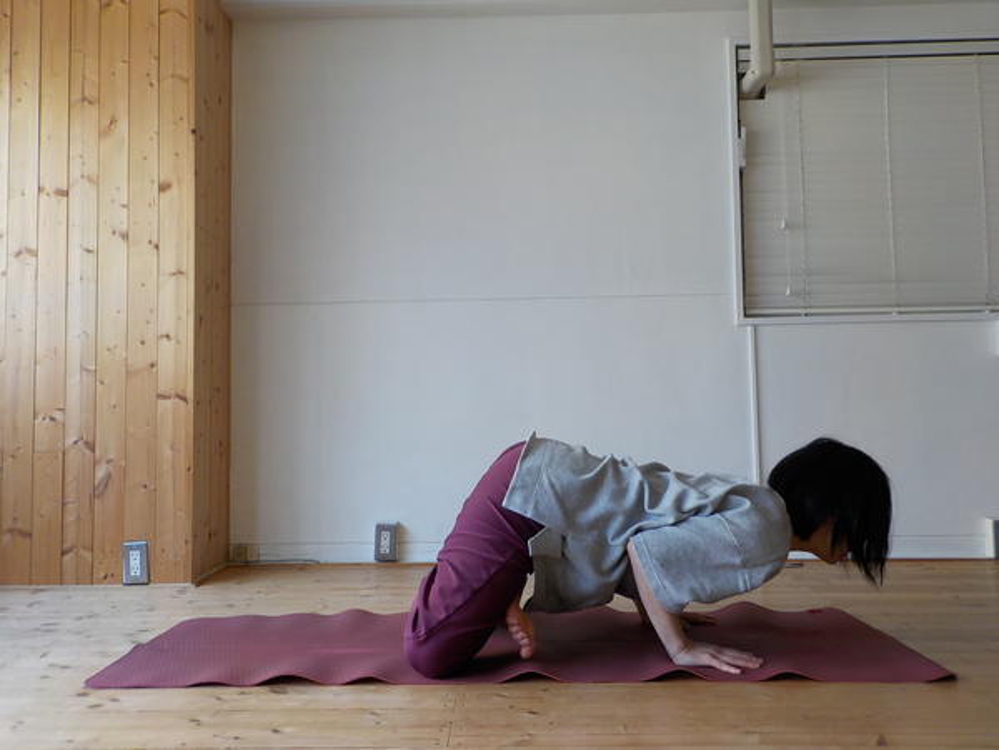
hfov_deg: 60.0
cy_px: 375
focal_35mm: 30
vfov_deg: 46.8
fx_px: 866
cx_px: 500
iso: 125
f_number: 3.3
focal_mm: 4.1
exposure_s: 1/30
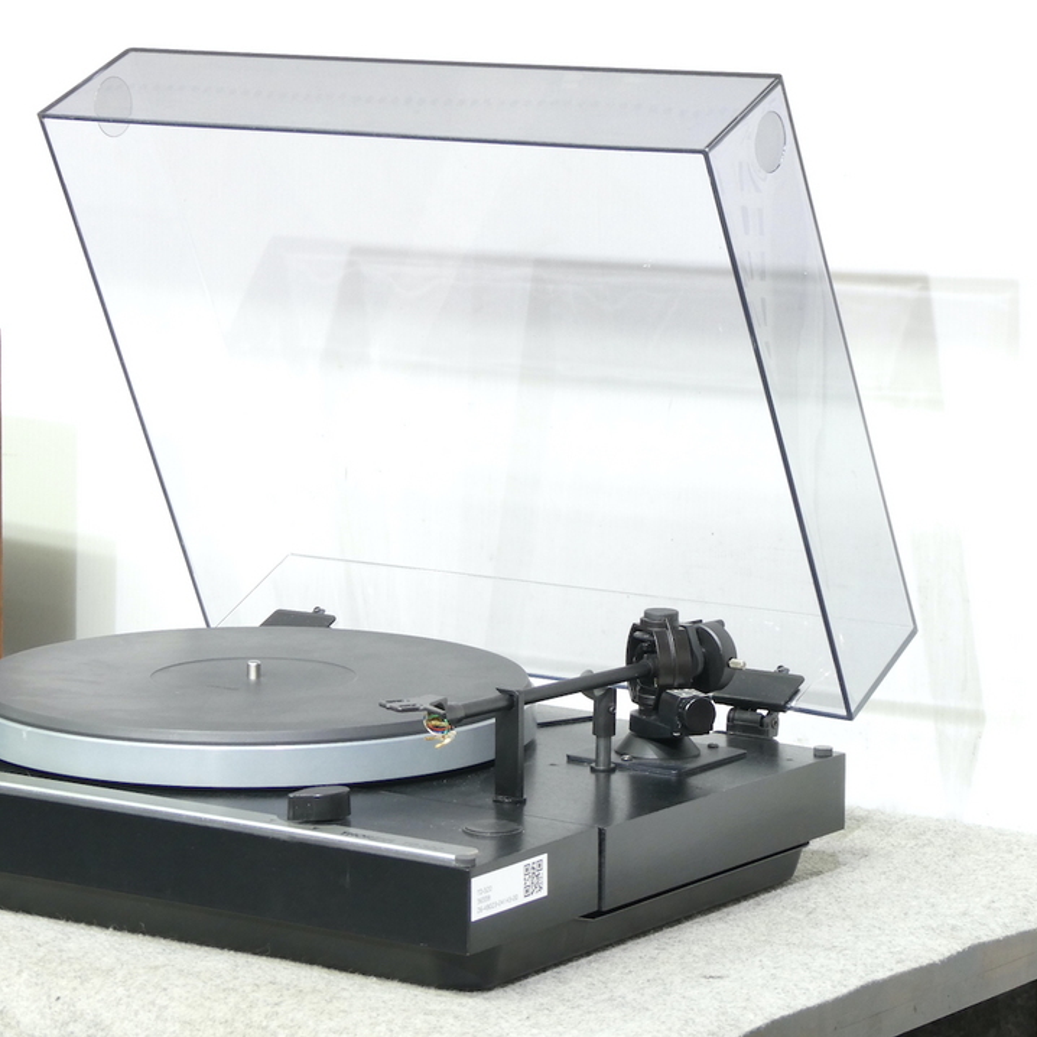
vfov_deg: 12.8
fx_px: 4609
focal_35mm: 136
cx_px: 358
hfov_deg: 12.8
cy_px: 518
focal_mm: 20.6
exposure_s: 1/2
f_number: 5.1
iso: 200
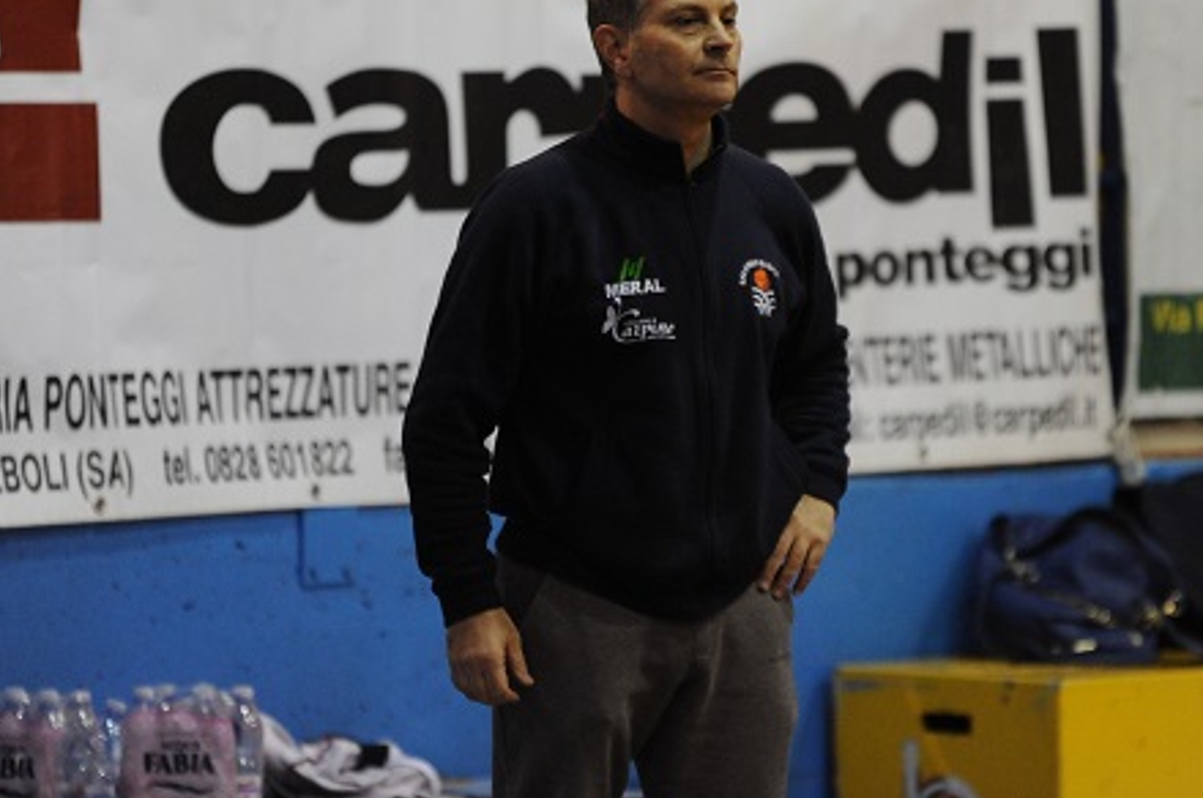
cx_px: 678
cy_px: 245
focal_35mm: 291
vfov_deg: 4.7
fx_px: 9710
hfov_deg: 7.1
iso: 3200
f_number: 2.8
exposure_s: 1/320
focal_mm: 200
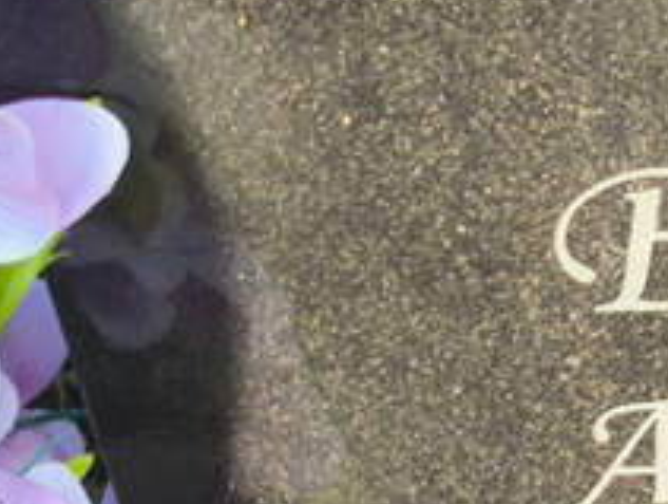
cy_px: 346
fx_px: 3653
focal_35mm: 189
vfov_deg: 7.9
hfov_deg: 10.3
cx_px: 742
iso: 50
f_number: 1.7
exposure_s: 1/270
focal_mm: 4.71
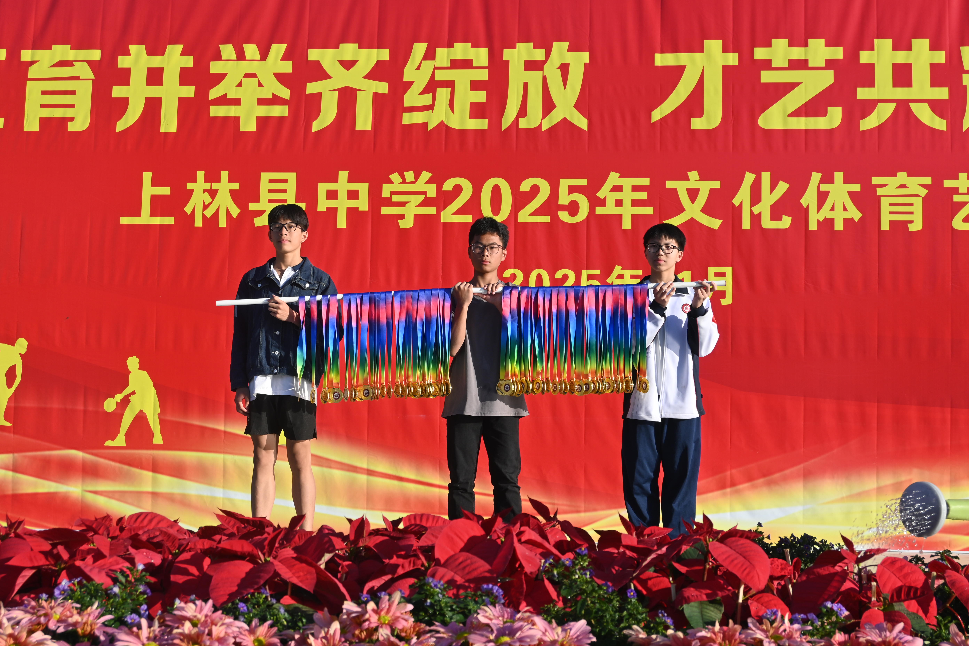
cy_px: 323
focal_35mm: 54
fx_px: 1453
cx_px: 484
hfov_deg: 36.9
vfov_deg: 25.1
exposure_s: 1/250
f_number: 8
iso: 100
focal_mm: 36
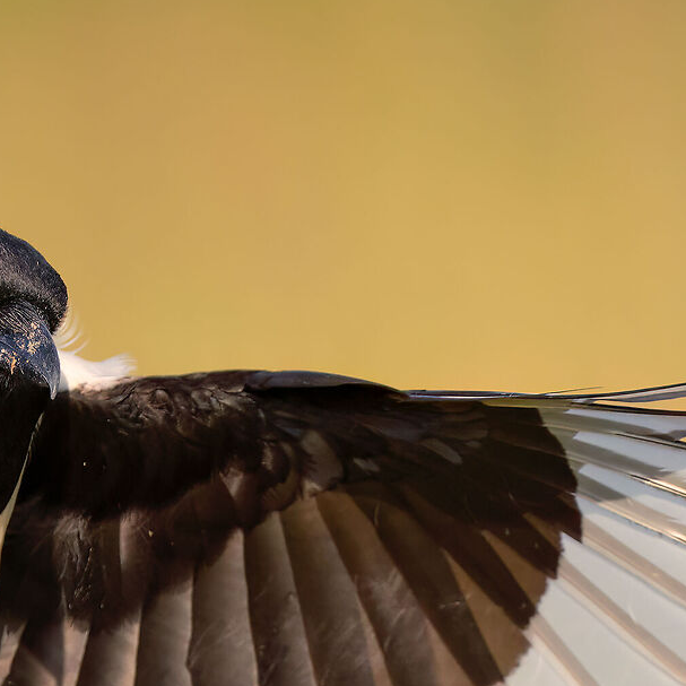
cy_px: 817
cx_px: 120
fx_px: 45178
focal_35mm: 2015
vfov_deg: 0.9
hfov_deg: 0.9
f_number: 6.3
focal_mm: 600
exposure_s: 1/5000
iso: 1250
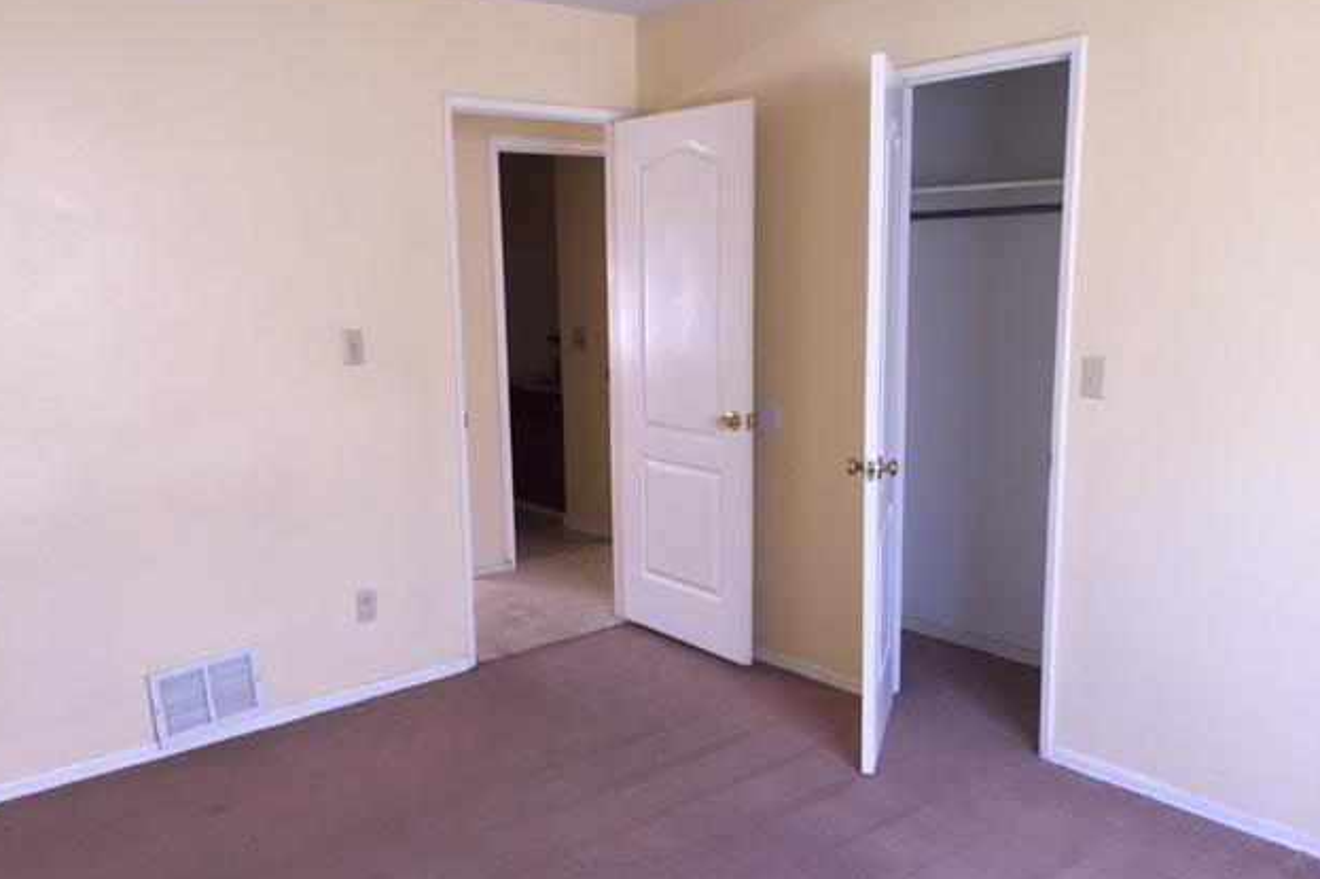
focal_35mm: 31
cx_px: 648
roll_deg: +0.5
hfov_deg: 60.3
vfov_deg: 42.3
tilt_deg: -9.4
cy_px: 479
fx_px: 1136
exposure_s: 1/30
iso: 100
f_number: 2.2
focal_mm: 4.15
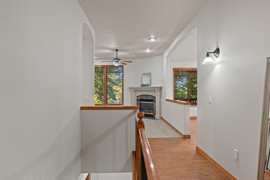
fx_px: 180
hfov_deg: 73.7
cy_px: 90
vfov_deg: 53.1
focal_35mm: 24
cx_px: 135
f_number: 8
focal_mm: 24
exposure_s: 4
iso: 100
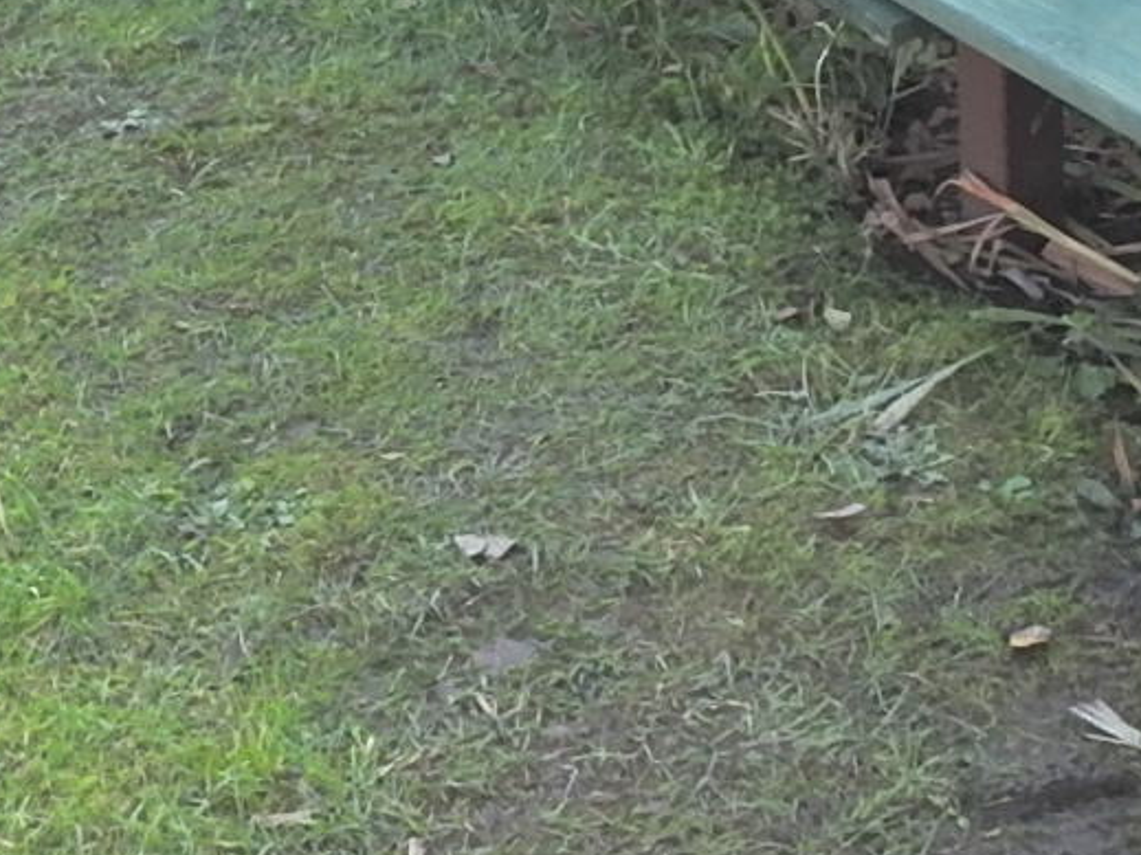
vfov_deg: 13.8
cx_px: 462
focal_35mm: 105
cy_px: -37
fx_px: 3460
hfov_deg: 18.7
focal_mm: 4.3
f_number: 6
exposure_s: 1/60
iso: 100
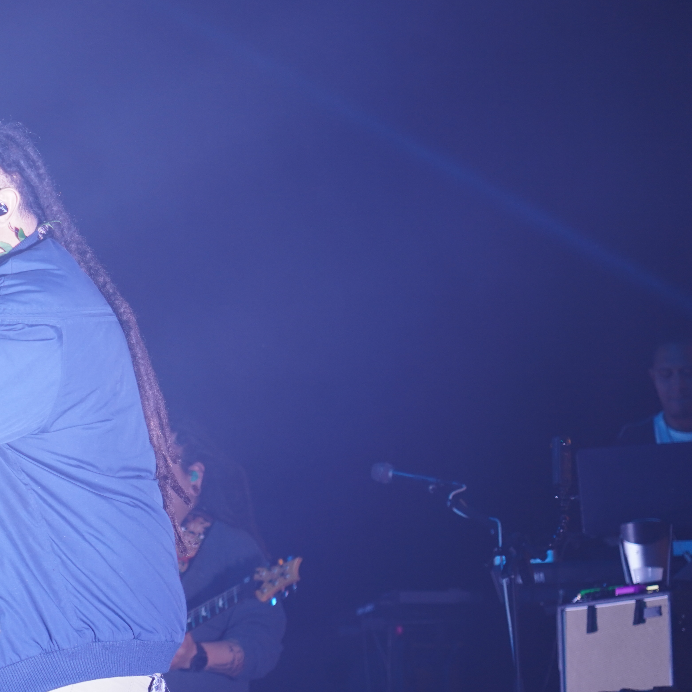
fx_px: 3890
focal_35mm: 172
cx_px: 43
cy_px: 323
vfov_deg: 10.2
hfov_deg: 10.1
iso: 800
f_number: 4
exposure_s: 1/125
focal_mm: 105
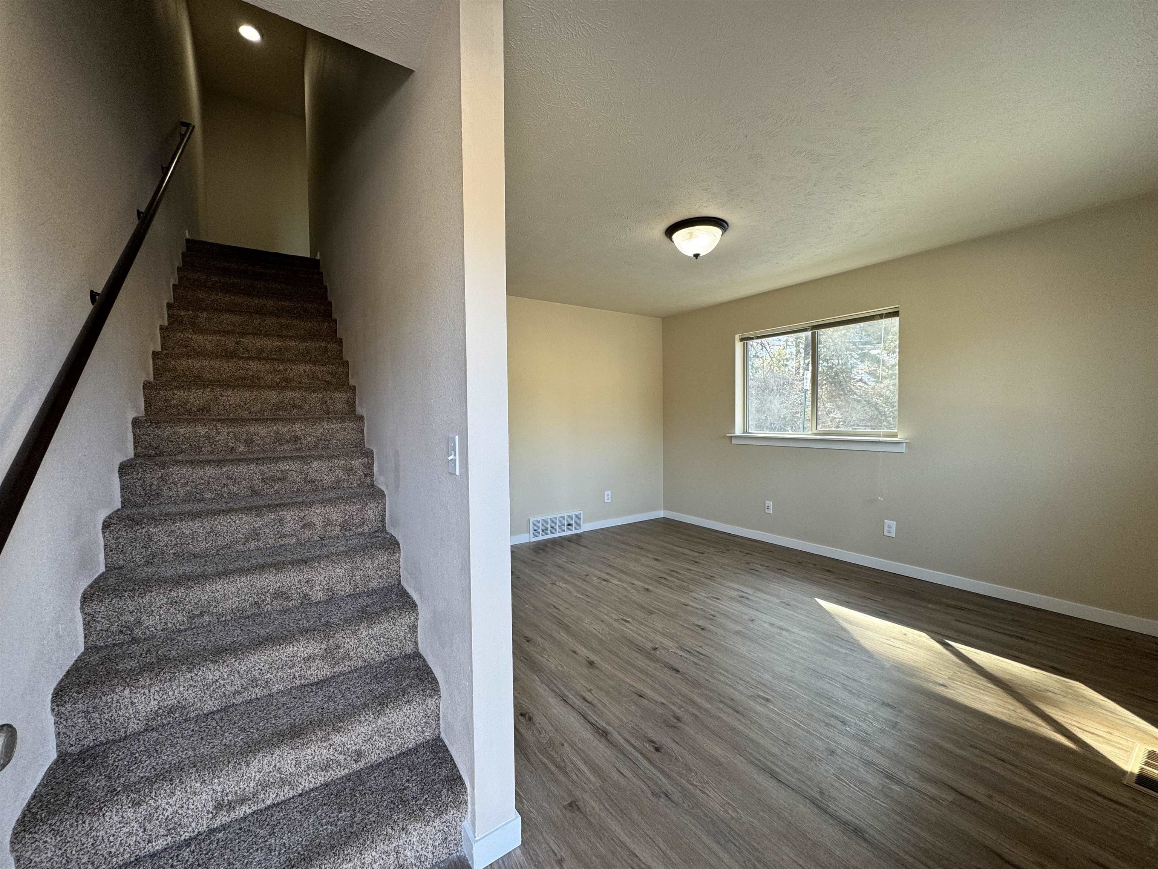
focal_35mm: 14
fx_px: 468
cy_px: 434
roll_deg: +1.0
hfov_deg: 102.1
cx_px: 579
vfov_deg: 85.7
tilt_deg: -2.4
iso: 100
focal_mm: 2.22
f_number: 2.2
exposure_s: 1/120
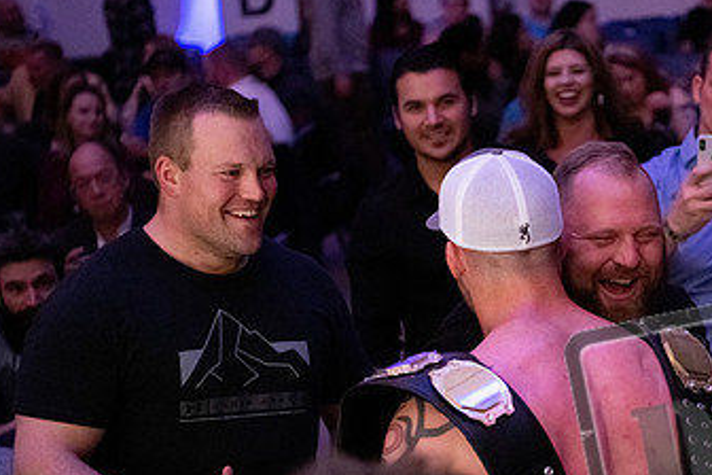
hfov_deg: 16.8
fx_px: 2393
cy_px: 368
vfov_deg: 11.3
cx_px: 570
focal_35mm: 121
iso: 3200
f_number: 2.8
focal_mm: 70
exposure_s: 1/1000
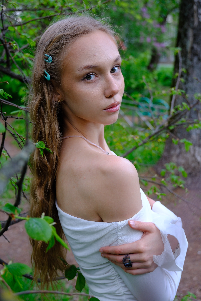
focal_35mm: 53
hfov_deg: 25.5
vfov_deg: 37.5
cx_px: 100
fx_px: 444
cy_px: 150
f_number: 3.9
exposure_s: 1/52
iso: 320
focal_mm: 35.3
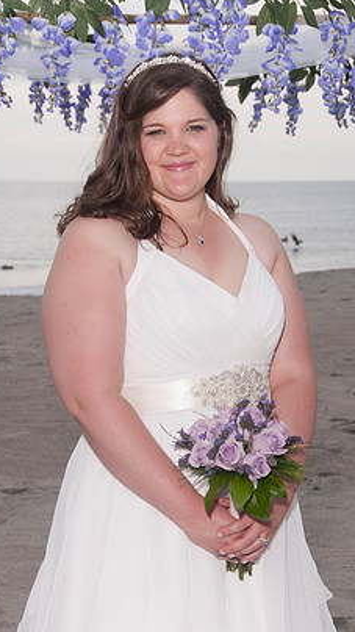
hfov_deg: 13.3
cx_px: 188
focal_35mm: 91
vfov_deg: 23.4
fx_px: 1524
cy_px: 336
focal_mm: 52
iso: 100
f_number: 10
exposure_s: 1/250
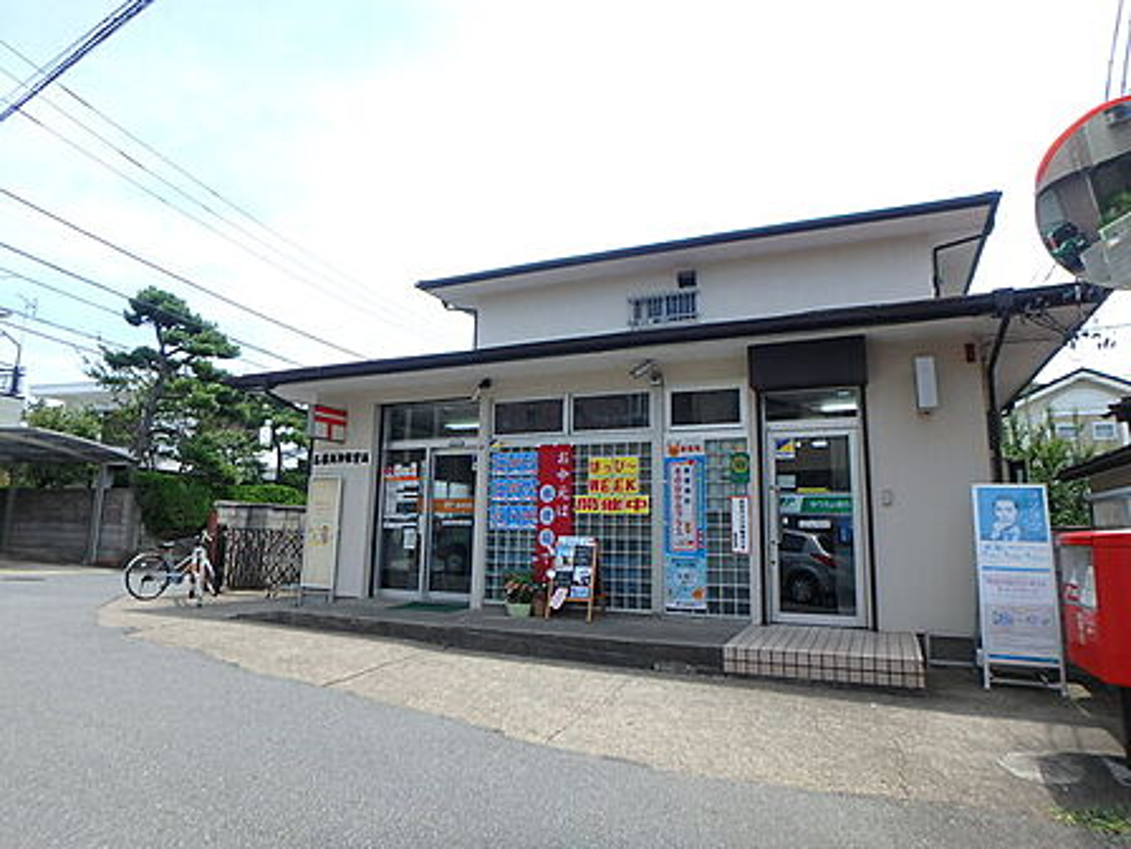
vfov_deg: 63.4
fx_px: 686
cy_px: 424
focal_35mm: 21
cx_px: 566
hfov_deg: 79.0
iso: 125
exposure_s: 1/640
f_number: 3.5
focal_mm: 3.7
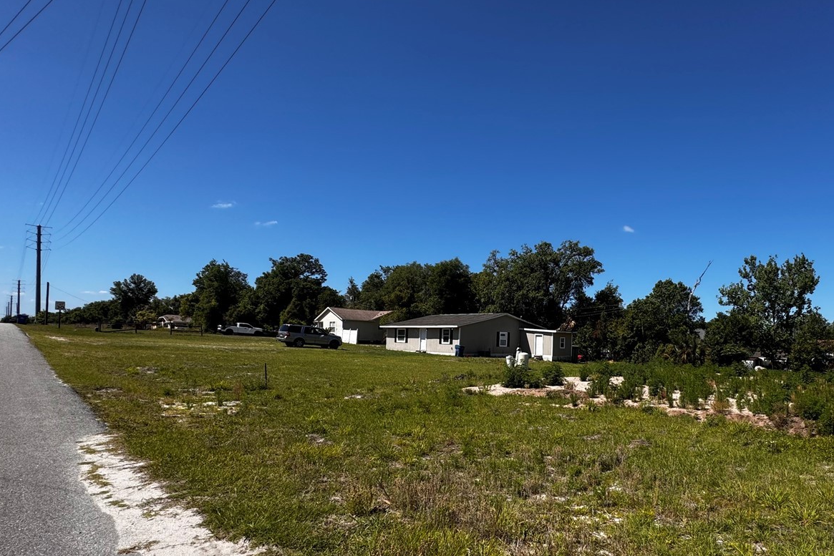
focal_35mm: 20
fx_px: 463
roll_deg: -1.0
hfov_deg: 82.1
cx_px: 531
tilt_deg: -1.1
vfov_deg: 61.2
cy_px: 345
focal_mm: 2.22
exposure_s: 1/1637
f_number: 2.2
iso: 40
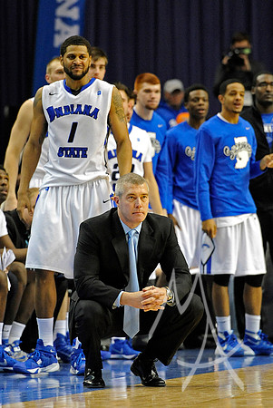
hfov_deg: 6.9
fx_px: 2270
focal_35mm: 200
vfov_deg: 10.3
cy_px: 204
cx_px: 136
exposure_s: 1/800
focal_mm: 200
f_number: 3.5
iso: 3200
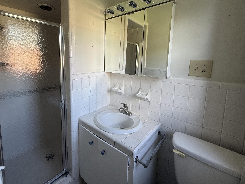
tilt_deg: -6.9
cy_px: 73
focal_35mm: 17
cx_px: 105
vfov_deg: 73.9
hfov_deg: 90.5
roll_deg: -0.9
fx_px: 120
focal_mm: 2.22
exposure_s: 1/99
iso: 125
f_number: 2.2
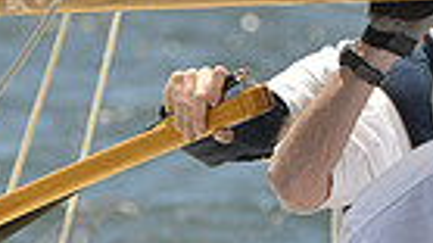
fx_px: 10063
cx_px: 464
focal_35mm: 877
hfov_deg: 2.5
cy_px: 379
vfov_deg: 1.4
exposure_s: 1/1600
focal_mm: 200
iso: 280
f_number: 8
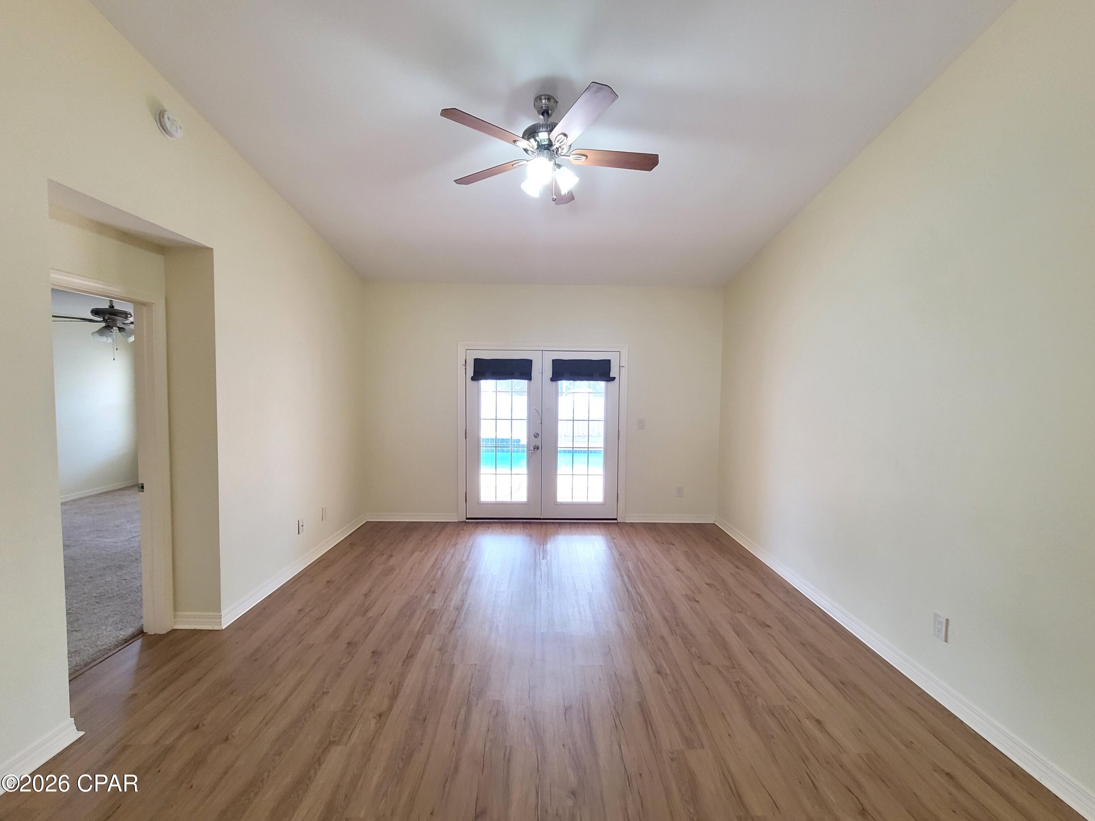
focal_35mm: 13
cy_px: 410
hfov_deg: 106.2
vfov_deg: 89.9
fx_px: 411
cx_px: 548
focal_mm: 2.2
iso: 250
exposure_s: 1/60
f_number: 2.2
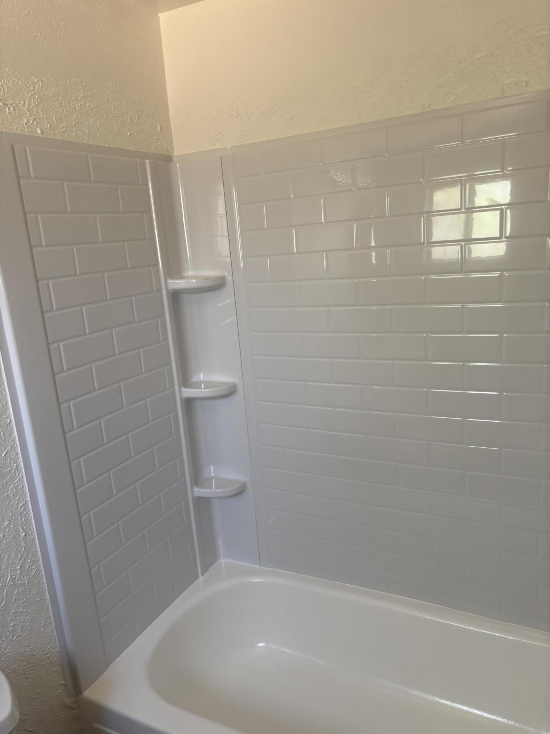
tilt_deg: -14.9
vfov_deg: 67.3
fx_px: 551
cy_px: 367
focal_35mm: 26
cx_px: 275
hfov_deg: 53.1
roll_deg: +3.9
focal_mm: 5.96
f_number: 1.6
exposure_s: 1/116
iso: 125
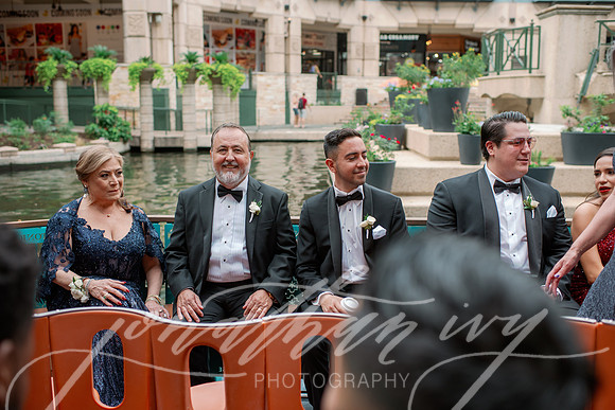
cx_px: 308
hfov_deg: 54.4
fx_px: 598
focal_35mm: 35
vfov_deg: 37.9
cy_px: 205
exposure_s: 1/640
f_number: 2.8
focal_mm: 35
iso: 200
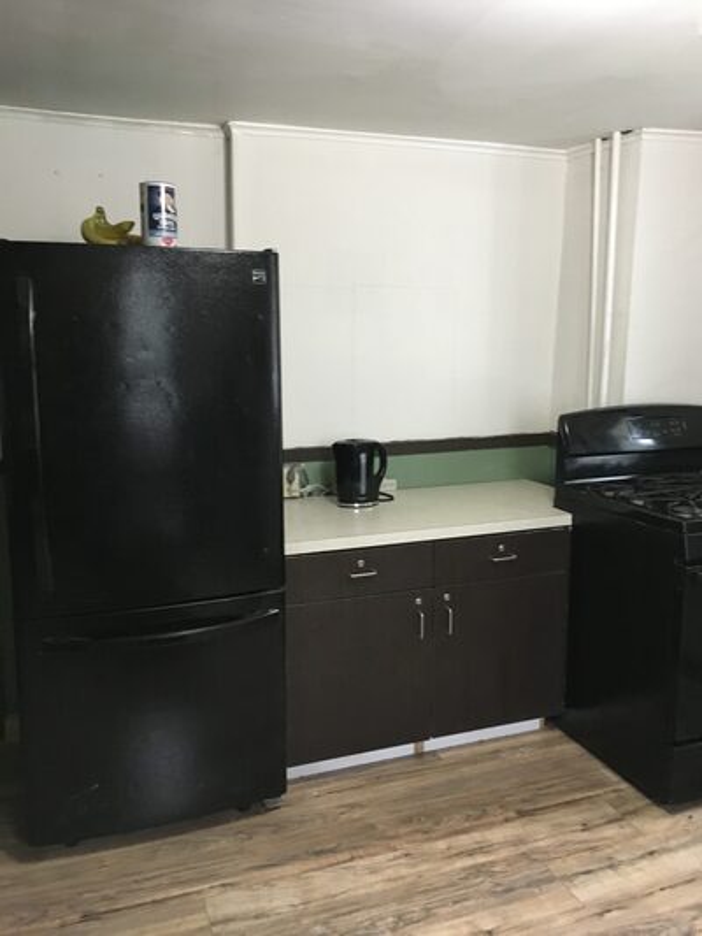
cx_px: 351
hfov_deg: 48.2
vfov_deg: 61.6
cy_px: 468
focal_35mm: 29
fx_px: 784
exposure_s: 1/24
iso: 200
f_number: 2.2
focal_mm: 4.15
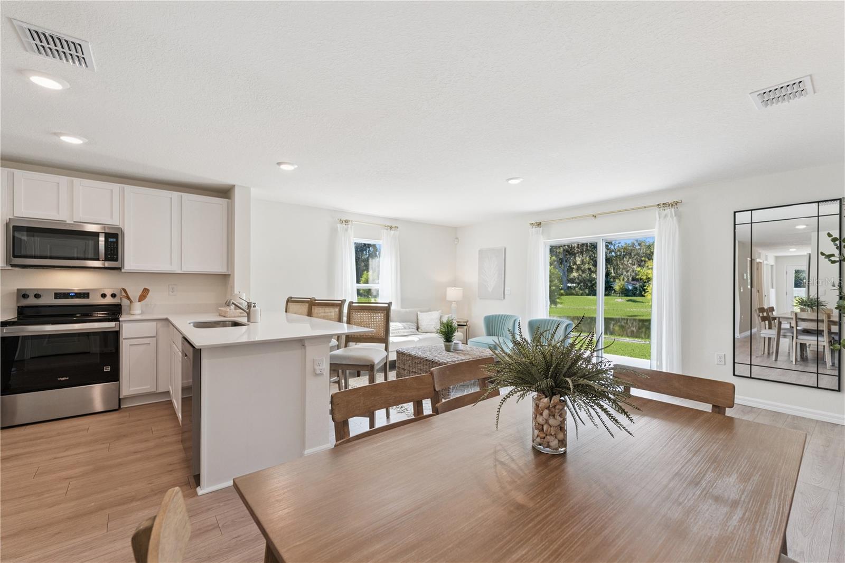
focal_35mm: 15
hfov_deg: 100.4
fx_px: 352
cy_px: 282
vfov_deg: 77.3
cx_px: 422
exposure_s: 1/125
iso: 125
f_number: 2.8
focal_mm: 10
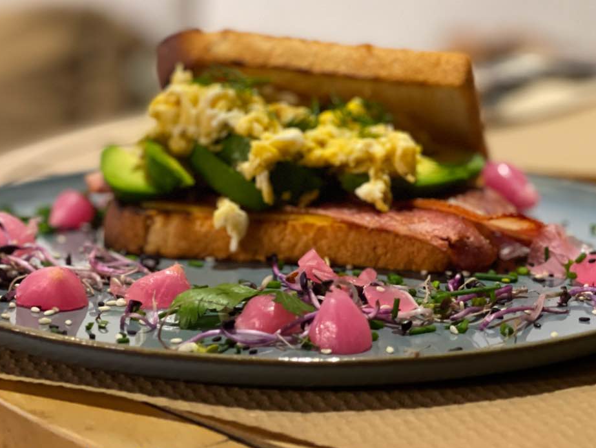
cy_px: 193
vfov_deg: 17.4
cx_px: 283
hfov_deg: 23.0
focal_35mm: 85
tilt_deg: -11.4
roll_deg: -0.2
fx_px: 1464
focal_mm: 7.5
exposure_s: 1/17
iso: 400
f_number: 2.2
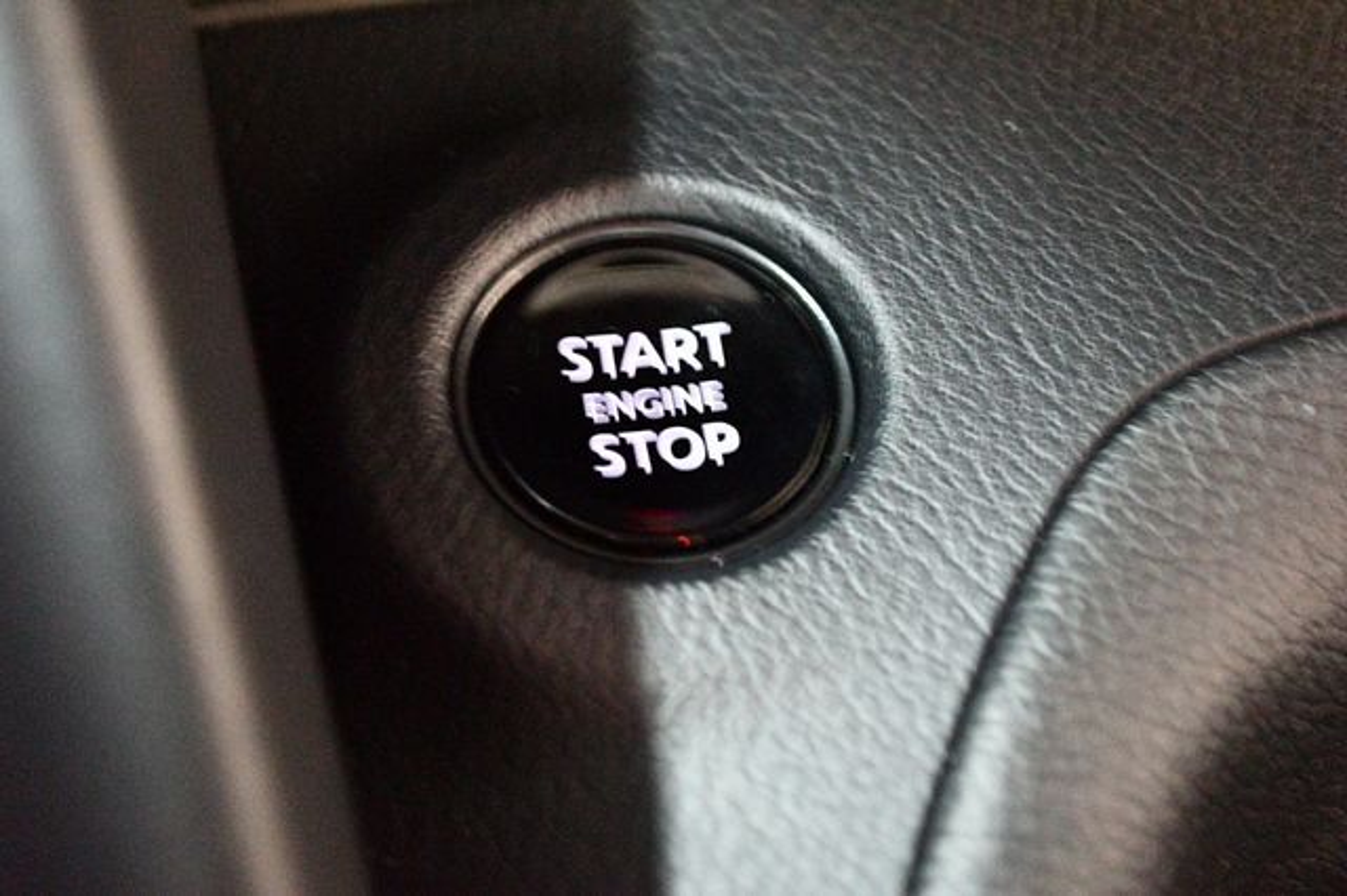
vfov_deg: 20.3
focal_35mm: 67
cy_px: 448
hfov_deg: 30.1
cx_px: 674
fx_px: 2506
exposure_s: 1/6
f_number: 5.3
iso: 12800
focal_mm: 45
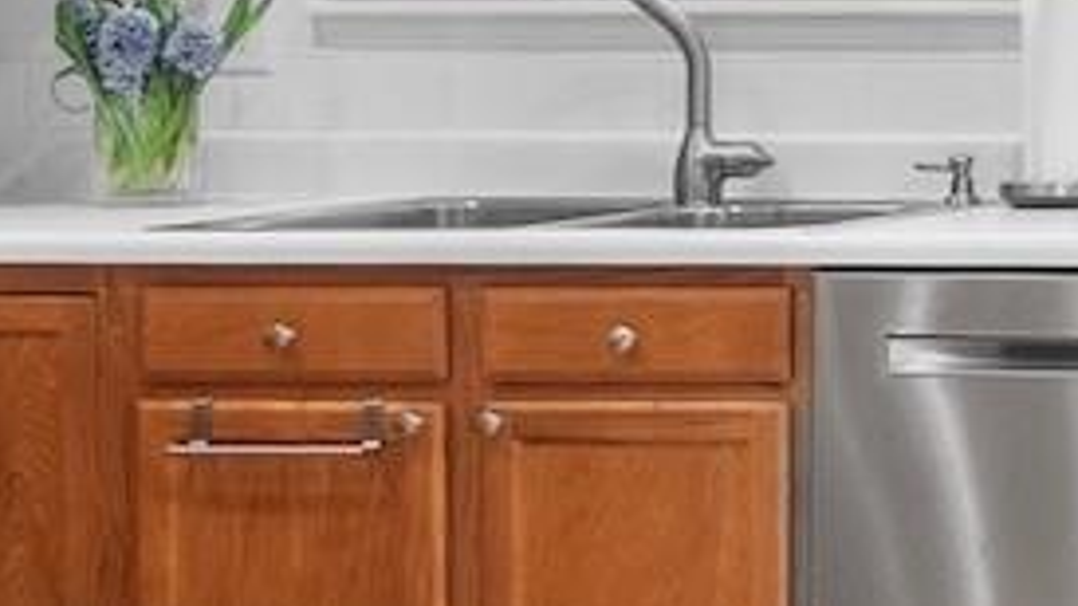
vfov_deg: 12.2
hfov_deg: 16.2
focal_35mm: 98
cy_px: -6
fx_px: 2801
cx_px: 2227
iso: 200
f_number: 8
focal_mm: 16
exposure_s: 1/80
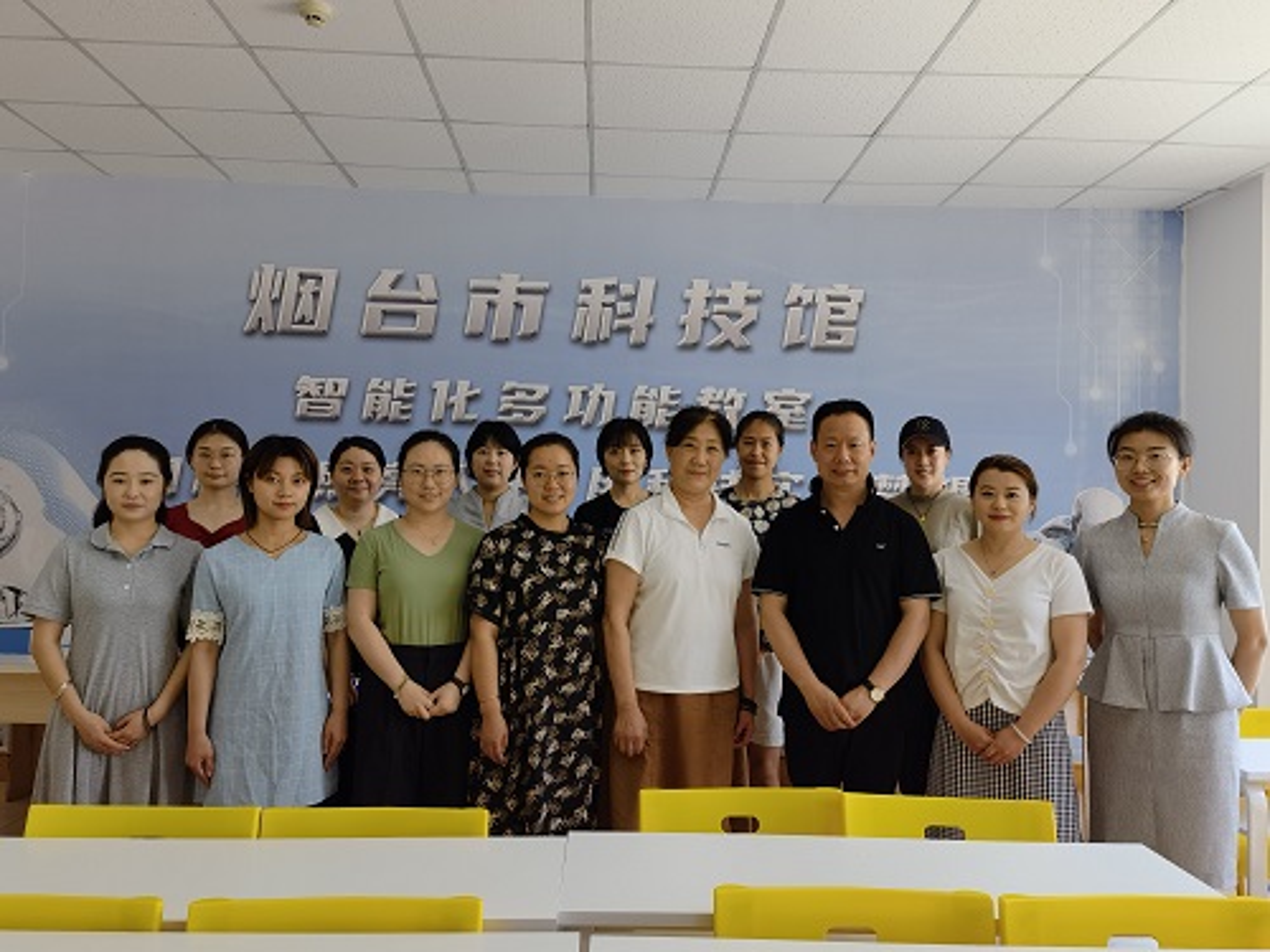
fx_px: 991
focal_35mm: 27
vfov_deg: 51.4
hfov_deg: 65.3
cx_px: 635
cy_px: 476
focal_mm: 6.67
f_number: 1.9
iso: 64
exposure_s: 1/100
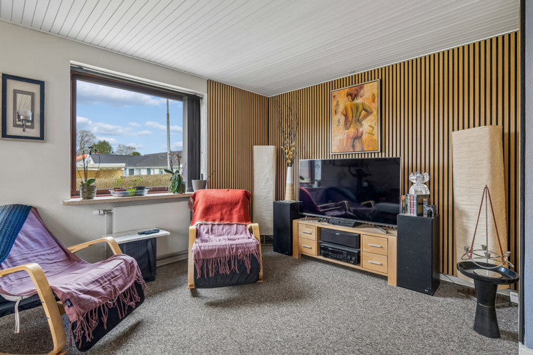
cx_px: 266
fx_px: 244
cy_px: 178
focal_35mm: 16
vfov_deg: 72.0
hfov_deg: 95.0
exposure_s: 1/20
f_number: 8
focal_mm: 11
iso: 500
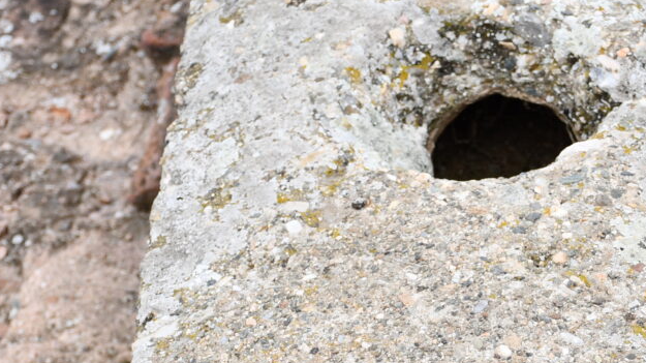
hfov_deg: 13.3
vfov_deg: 7.5
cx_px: 504
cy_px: 424
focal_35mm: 161
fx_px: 2757
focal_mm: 40
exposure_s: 1/200
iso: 100
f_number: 5
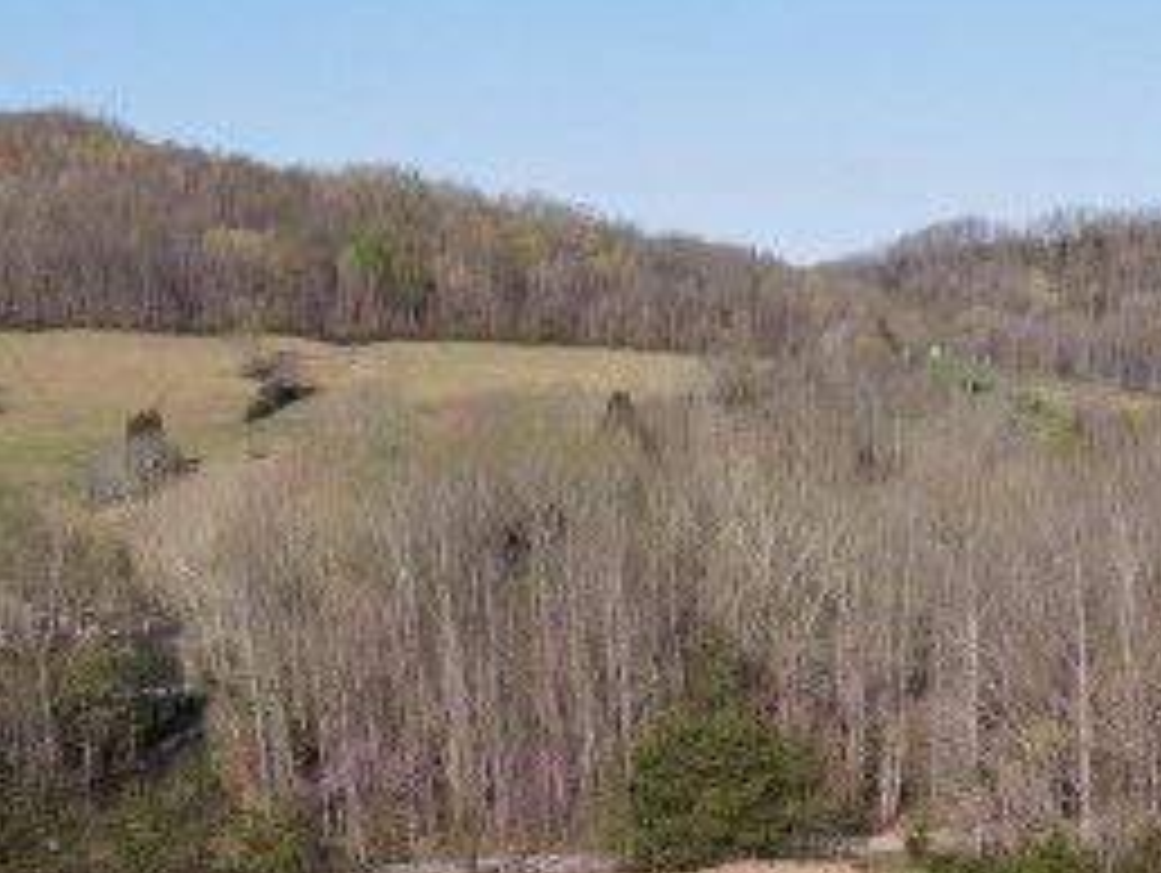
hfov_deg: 31.1
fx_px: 2081
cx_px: 700
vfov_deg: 22.0
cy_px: 1030
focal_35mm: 62
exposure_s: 1/640
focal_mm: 4.5
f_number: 2.8
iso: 100
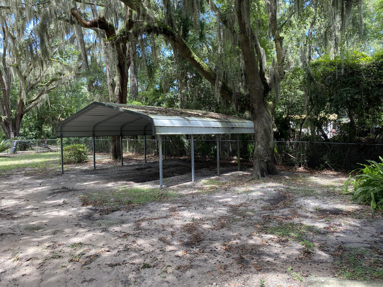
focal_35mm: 26
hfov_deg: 67.3
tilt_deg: -1.0
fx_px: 288
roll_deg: +0.7
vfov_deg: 53.1
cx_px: 192
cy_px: 144
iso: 32
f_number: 1.8
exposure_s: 1/122
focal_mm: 4.25
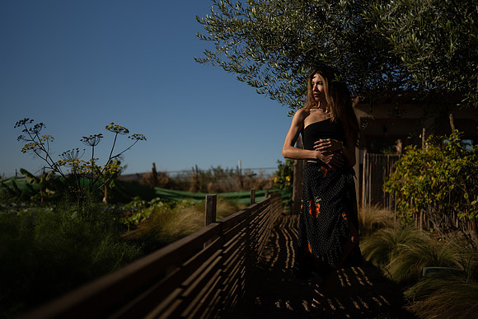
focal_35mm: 35
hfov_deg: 54.4
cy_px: 160
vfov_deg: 37.9
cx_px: 239
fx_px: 465
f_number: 1.8
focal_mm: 35
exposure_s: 1/8000
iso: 50
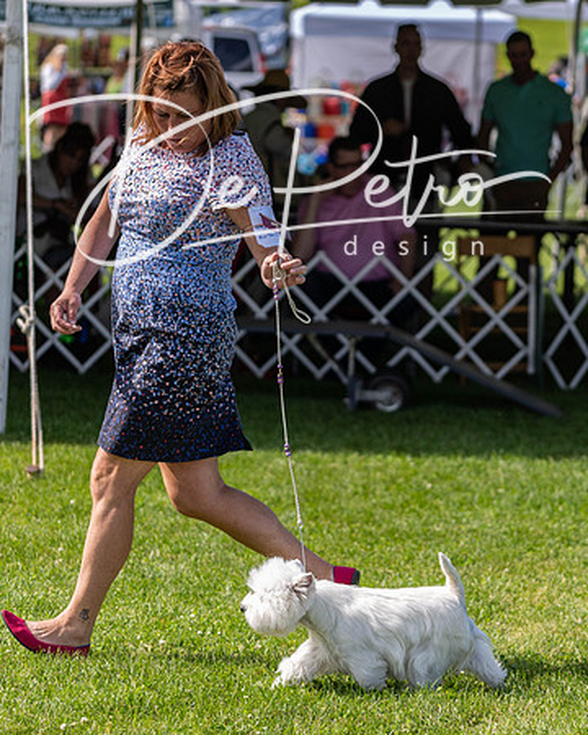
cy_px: 393
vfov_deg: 11.0
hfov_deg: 8.8
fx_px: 3819
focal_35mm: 176
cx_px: 369
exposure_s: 1/2000
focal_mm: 108
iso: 500
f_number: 4
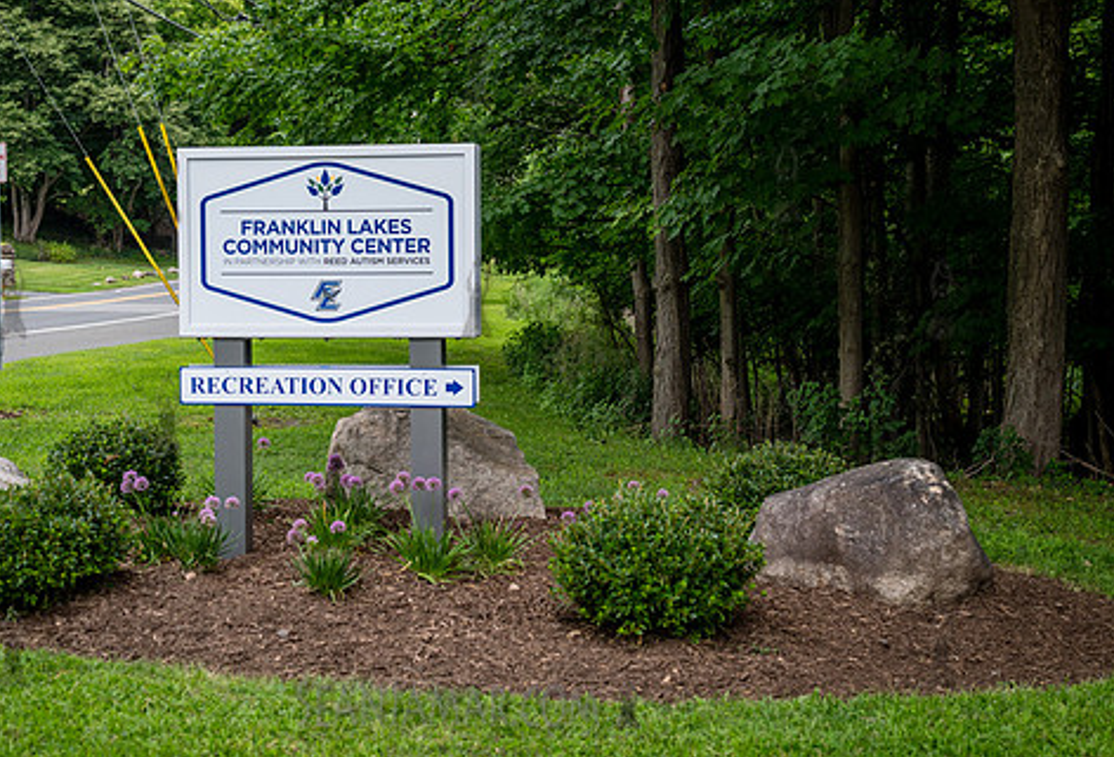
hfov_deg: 35.9
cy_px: 296
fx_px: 1712
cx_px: 460
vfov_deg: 24.9
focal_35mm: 55
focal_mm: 44
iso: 800
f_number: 4
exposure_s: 1/1250
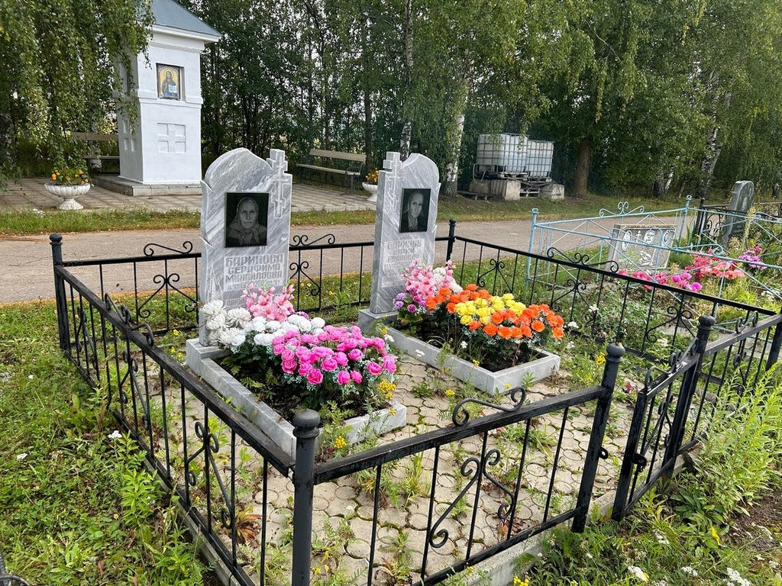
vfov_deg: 53.1
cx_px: 391
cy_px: 293
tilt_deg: -11.1
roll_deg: -1.9
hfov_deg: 67.3
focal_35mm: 26
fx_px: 587
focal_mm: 5.7
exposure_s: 1/853
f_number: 1.5
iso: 50
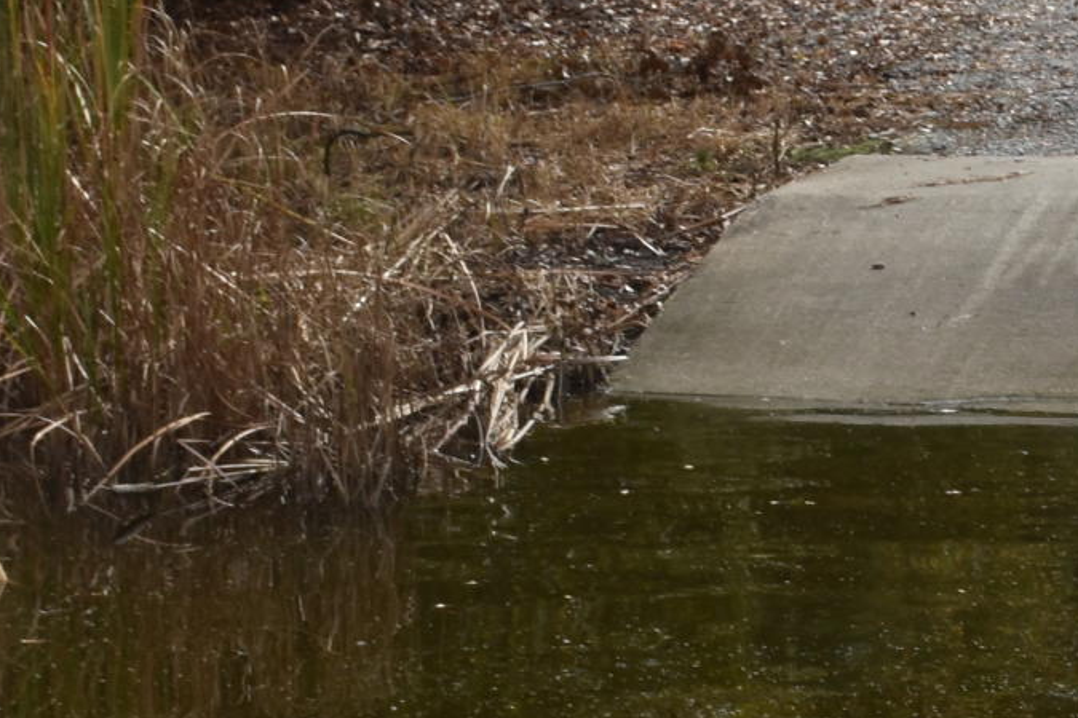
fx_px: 5988
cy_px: 506
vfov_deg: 6.9
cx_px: 1399
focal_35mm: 200
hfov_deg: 10.1
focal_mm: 30
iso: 100
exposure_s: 1/200
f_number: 11
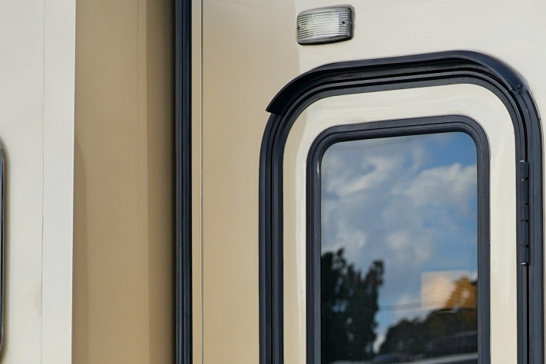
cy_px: 530
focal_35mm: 211
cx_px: 514
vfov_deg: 6.4
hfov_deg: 9.7
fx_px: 3200
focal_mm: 50
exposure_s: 1/500
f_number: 3.2
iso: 100
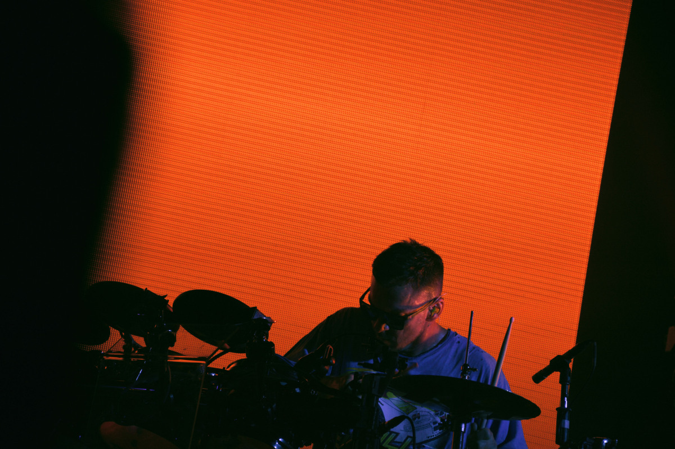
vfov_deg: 8.7
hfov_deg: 13.1
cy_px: 224
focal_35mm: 158
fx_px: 2951
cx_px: 338
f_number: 5.6
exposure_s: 1/500
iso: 400
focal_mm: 105
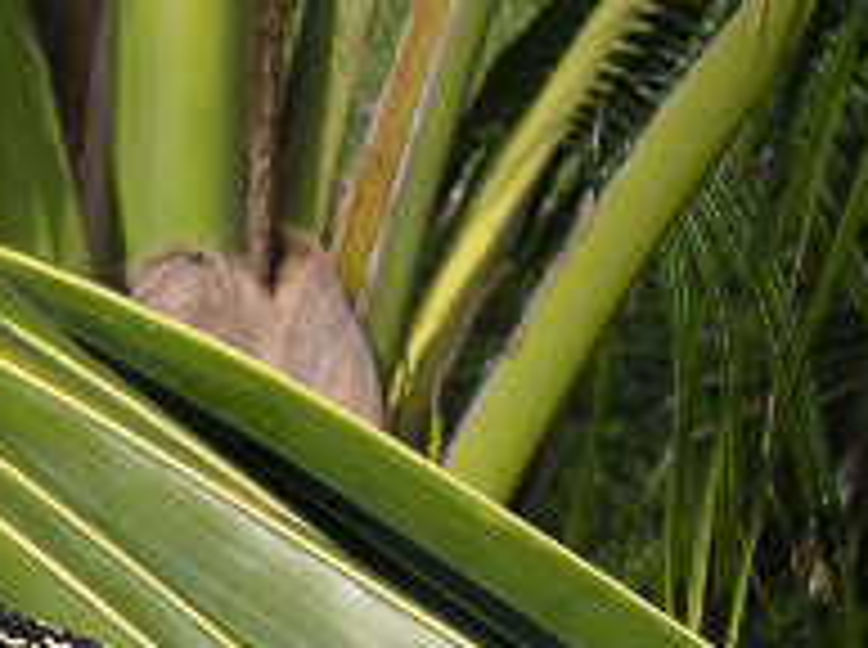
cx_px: -450
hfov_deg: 14.9
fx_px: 3078
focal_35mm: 123
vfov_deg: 11.6
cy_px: 936
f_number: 2.8
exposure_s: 1/500
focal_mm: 5.7
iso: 50
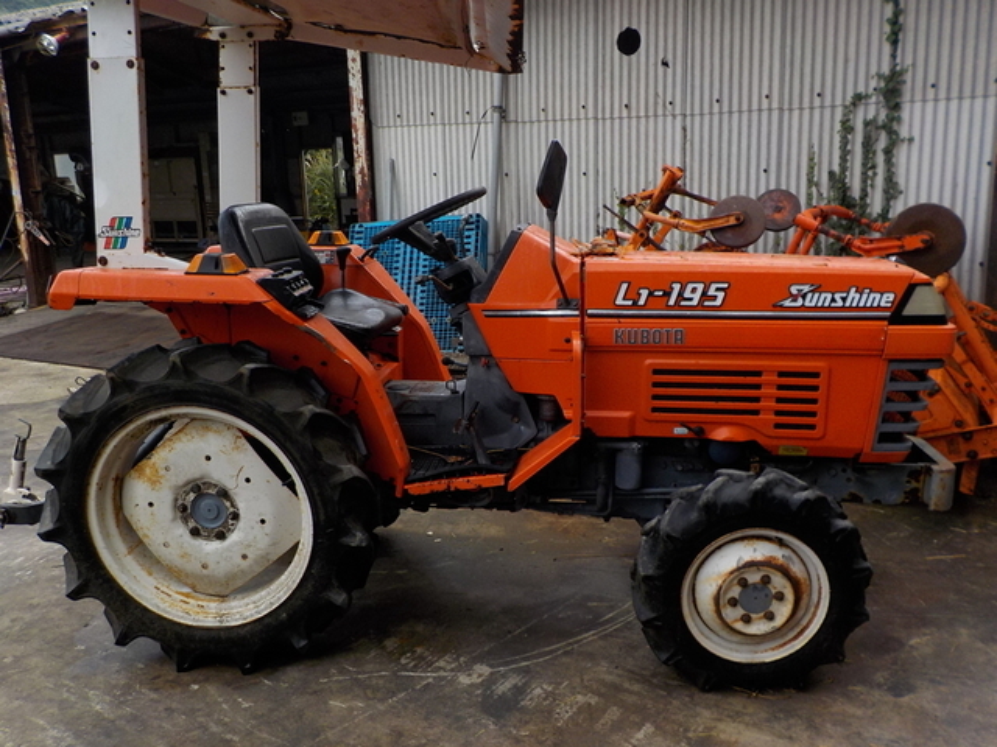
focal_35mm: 30
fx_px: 864
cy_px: 374
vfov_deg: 46.8
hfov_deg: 60.0
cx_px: 498
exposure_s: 1/320
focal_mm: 4.1
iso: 125
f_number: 3.3
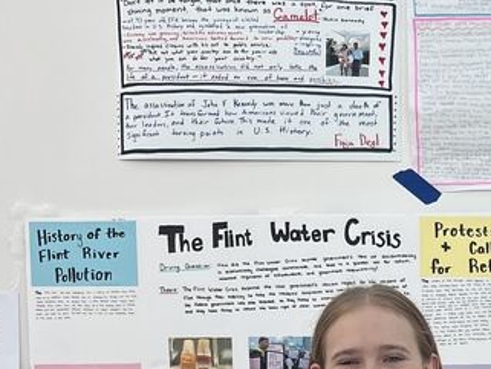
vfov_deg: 16.8
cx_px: 540
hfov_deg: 22.2
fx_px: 1178
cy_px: 479
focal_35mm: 83
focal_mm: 5.7
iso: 50
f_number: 1.5
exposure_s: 1/982
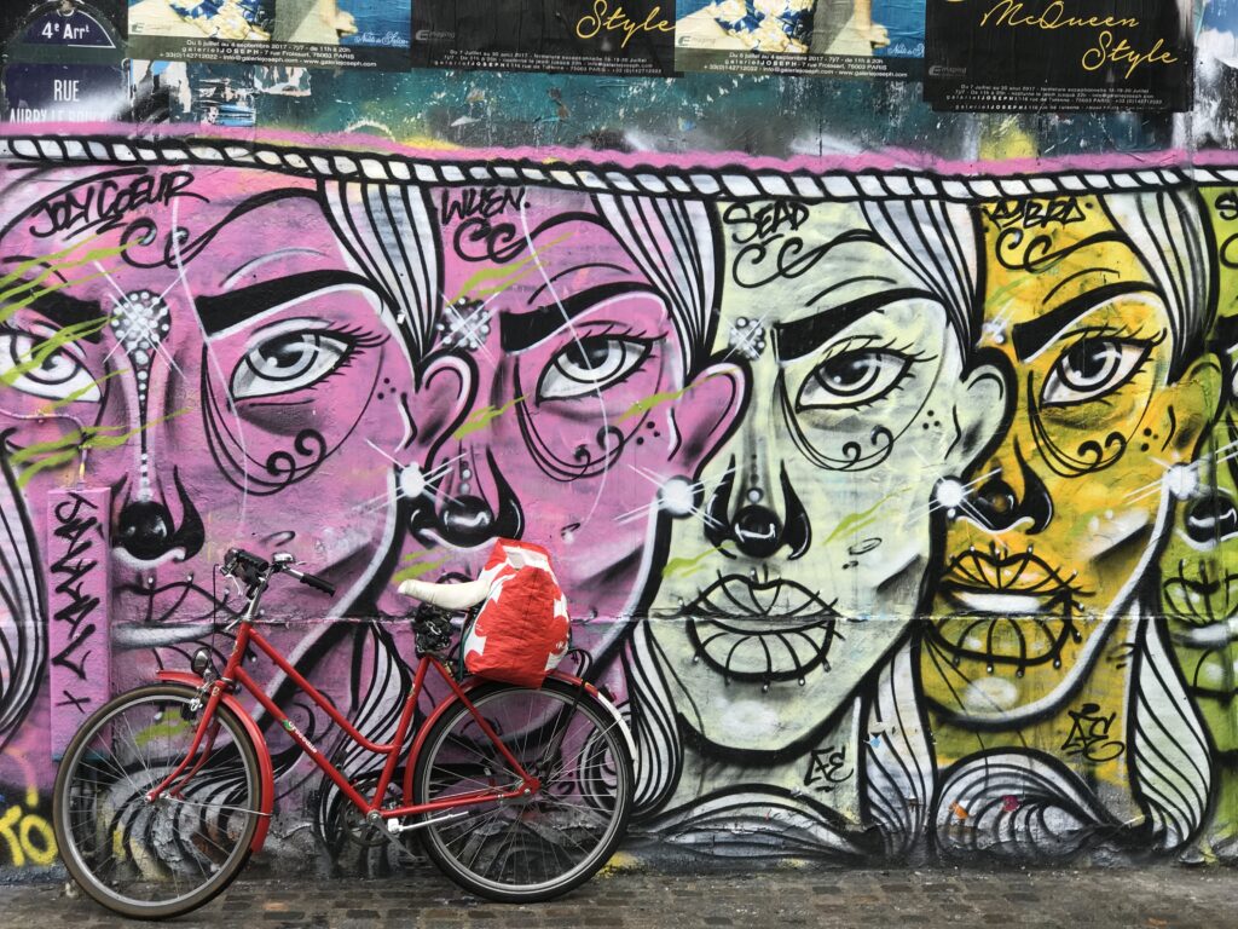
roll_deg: +0.6
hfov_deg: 33.8
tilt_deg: -3.3
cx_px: 619
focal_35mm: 57
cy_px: 464
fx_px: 2039
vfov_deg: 25.7
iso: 20
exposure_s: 1/170
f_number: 2.8
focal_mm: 6.6
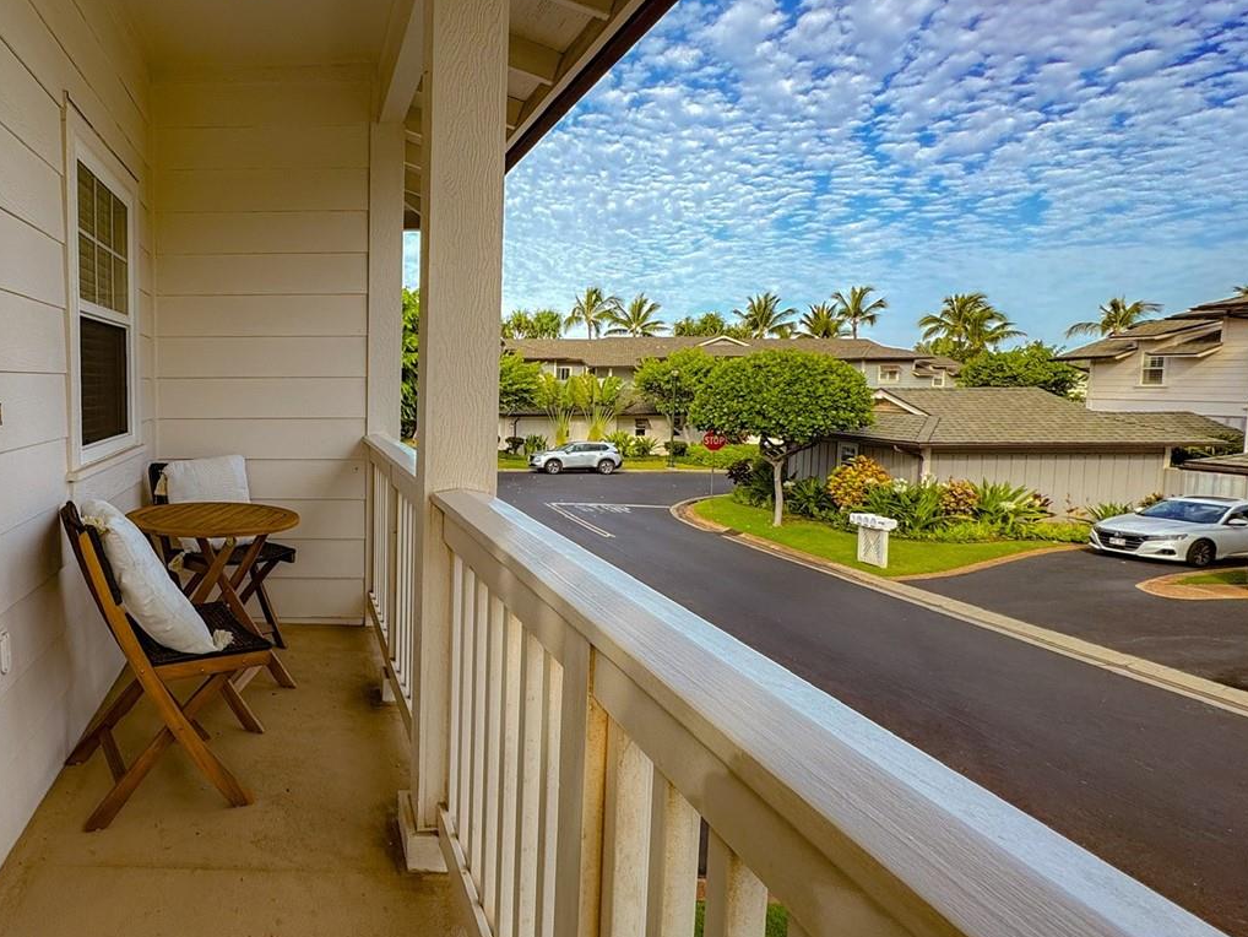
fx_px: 793
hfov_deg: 70.2
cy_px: 445
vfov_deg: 61.1
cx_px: 282
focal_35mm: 22
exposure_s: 1/380
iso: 40
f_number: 2.2
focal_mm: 2.22
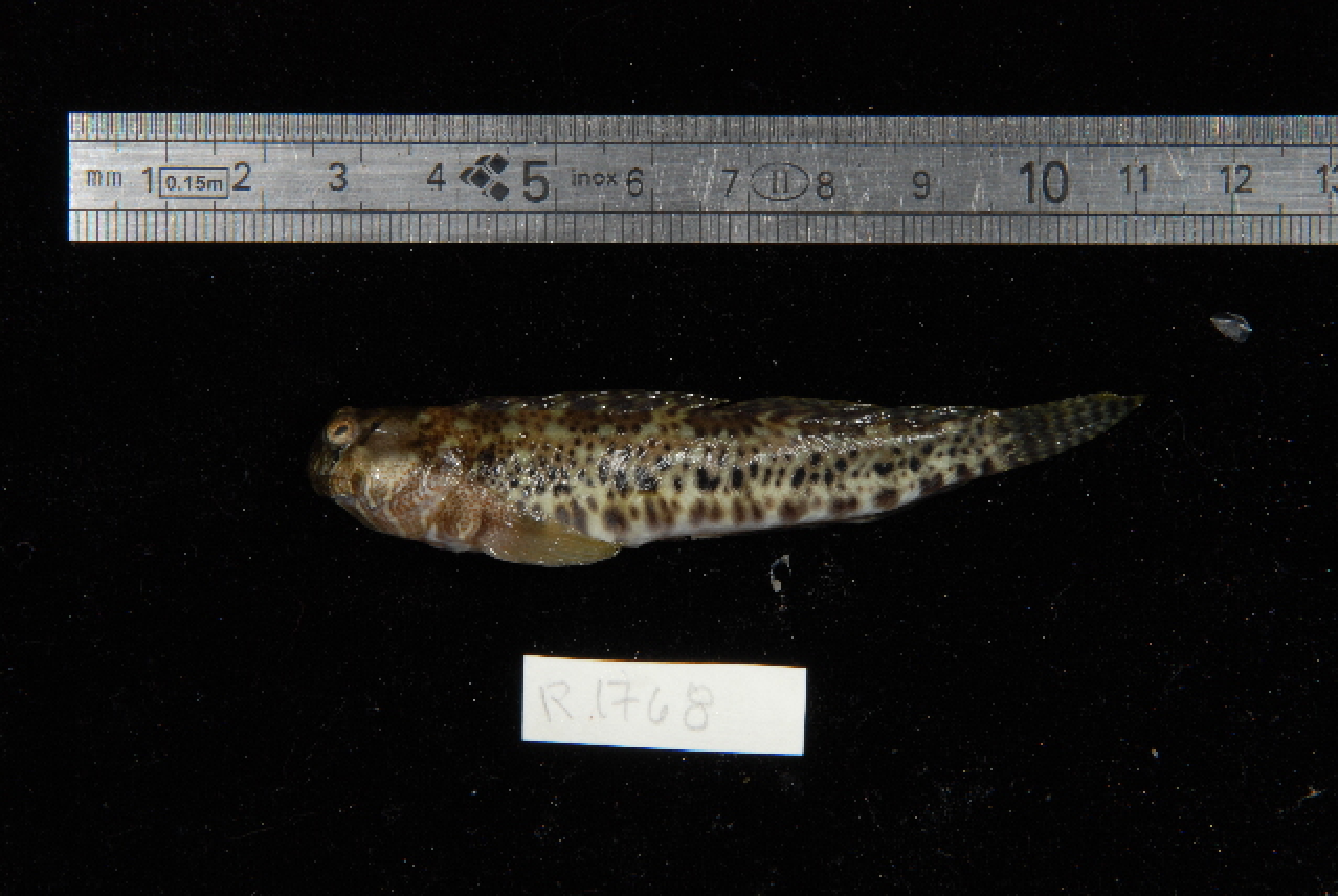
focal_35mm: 128
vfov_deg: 10.8
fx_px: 4745
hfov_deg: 16.0
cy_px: 448
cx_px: 669
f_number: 25
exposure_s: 1/60
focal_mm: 85
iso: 200
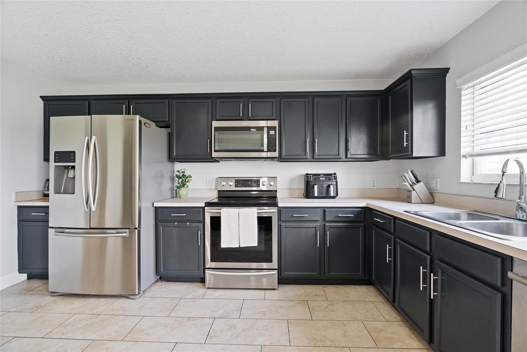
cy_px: 176
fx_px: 234
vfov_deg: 73.8
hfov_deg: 96.7
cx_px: 264
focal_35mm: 16
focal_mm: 16
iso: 4000
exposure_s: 1/30
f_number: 9
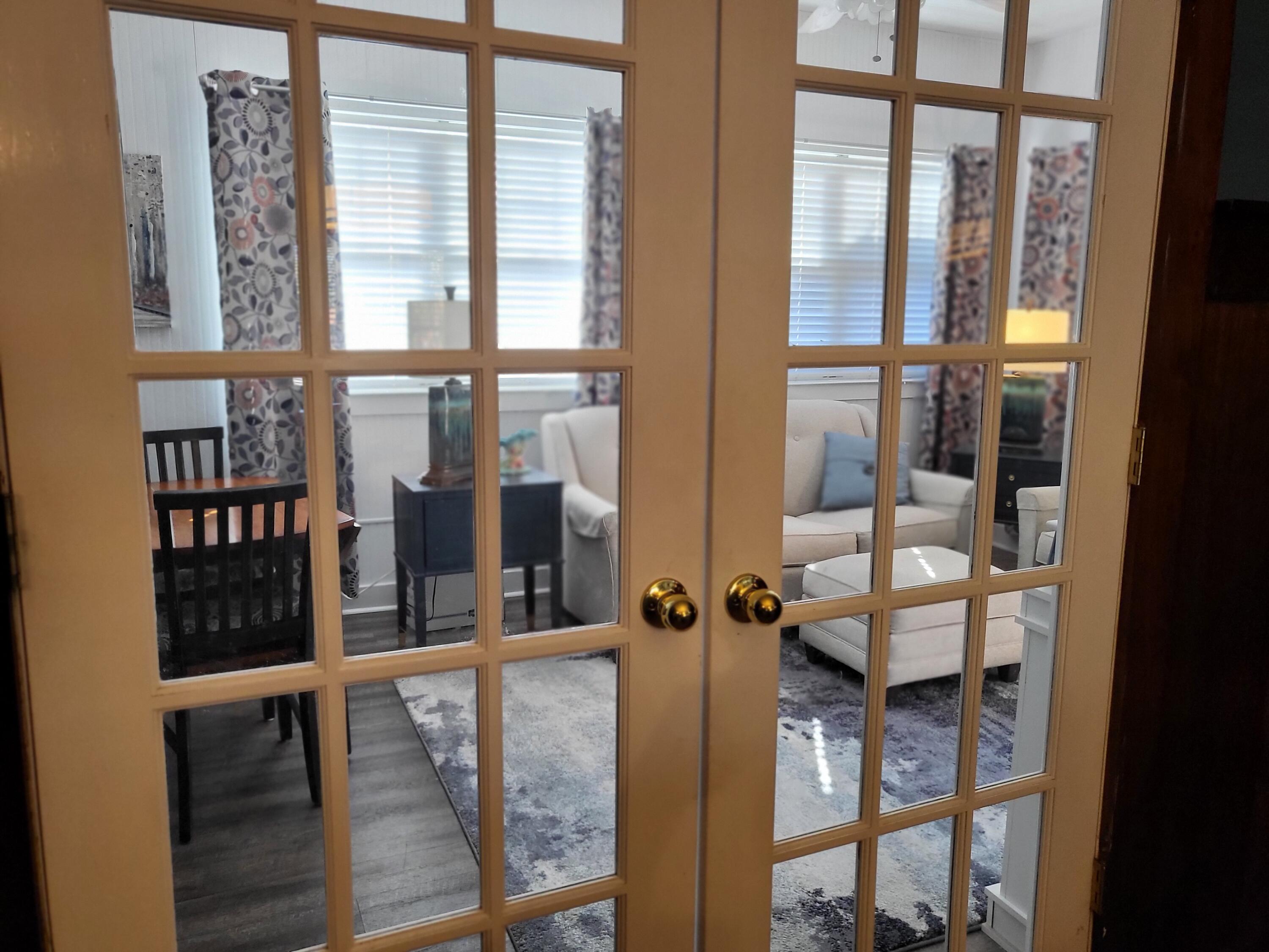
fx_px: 953
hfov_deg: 67.3
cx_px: 634
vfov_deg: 53.1
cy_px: 476
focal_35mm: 26
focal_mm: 4.25
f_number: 1.8
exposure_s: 1/120
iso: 250
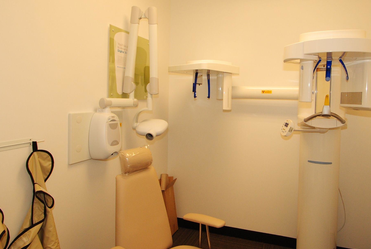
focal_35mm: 24
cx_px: 216
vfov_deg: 53.3
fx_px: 248
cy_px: 121
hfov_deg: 73.1
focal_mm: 10
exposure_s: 1/60
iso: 400
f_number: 5.6
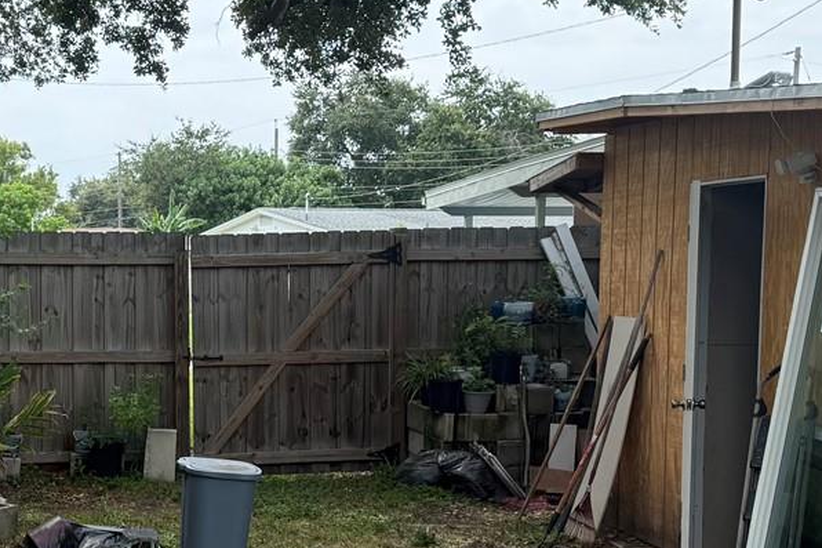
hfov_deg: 29.3
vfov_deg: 20.1
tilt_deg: -5.6
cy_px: 415
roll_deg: +0.5
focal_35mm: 67
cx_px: 153
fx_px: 1529
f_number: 1.78
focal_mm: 6.76
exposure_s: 1/1493
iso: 100
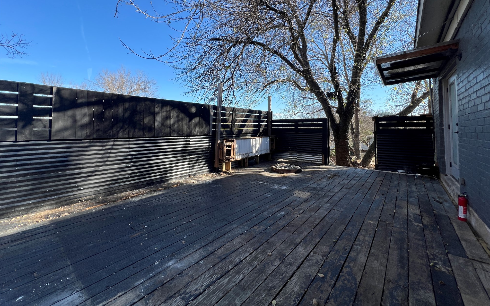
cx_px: 247
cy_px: 122
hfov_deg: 105.3
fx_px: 187
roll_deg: +0.0
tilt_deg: +2.4
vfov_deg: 77.7
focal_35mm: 14
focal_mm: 1.57
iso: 32
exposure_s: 1/555
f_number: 1.8
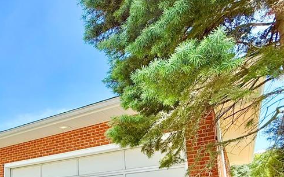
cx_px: 53
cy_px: 175
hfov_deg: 56.4
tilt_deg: +10.6
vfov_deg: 36.7
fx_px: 240
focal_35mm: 31
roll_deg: -0.7
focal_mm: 2.22
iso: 64
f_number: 2.2
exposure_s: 1/742
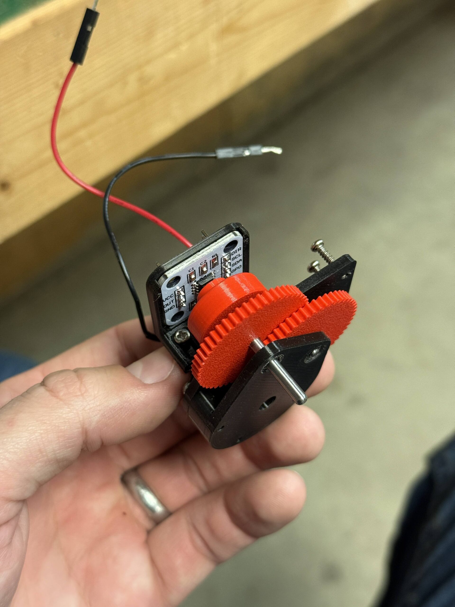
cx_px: 228
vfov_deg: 39.7
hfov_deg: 30.3
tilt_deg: -50.9
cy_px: 304
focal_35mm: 48
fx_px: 841
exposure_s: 1/60
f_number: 1.78
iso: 250
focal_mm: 6.76
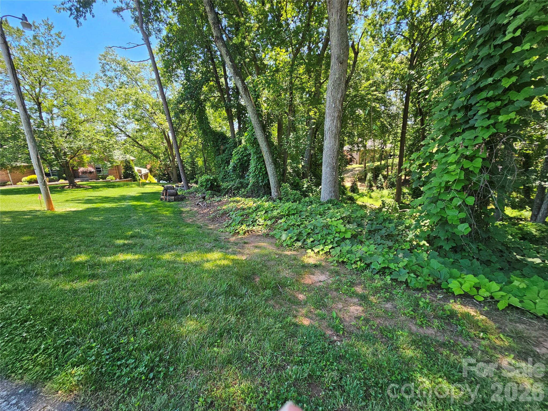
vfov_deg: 89.9
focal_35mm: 13
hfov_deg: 106.2
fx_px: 206
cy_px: 206
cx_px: 274
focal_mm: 2.2
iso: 50
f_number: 2.2
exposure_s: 1/219
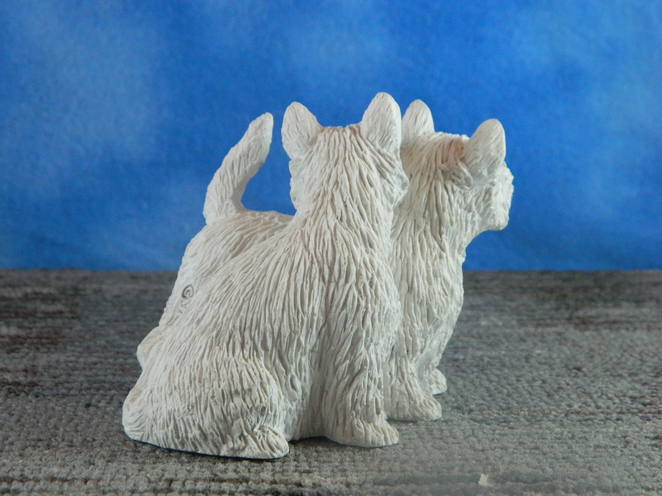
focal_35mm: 70
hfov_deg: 27.8
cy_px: 248
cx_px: 331
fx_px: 1339
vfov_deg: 21.0
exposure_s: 1/40
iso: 400
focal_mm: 12.6
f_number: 4
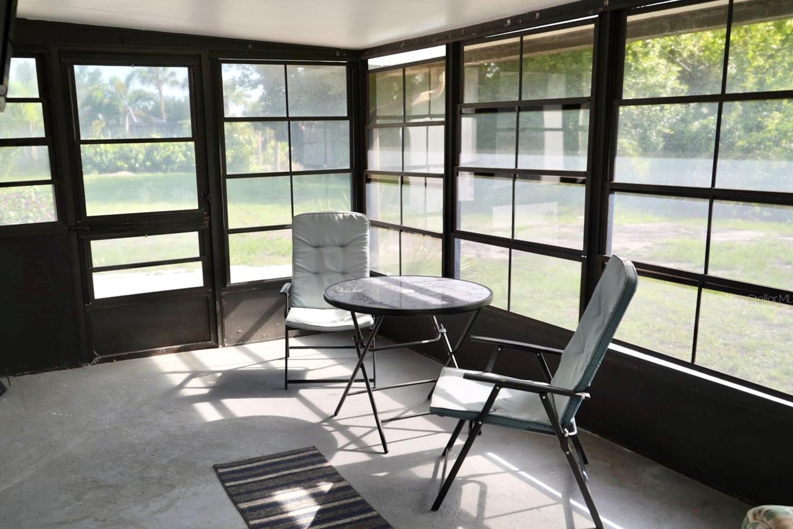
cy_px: 298
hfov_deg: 57.0
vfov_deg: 39.9
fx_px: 727
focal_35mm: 33
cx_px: 350
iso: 160
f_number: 4
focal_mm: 29
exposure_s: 1/60
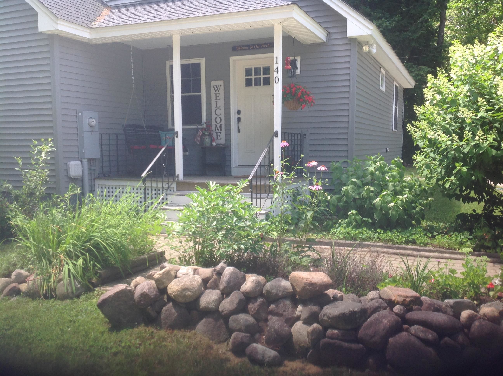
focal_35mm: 35
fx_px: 508
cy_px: 188
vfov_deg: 40.6
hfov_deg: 52.7
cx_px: 252
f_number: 2.4
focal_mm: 4.28
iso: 50
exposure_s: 1/196
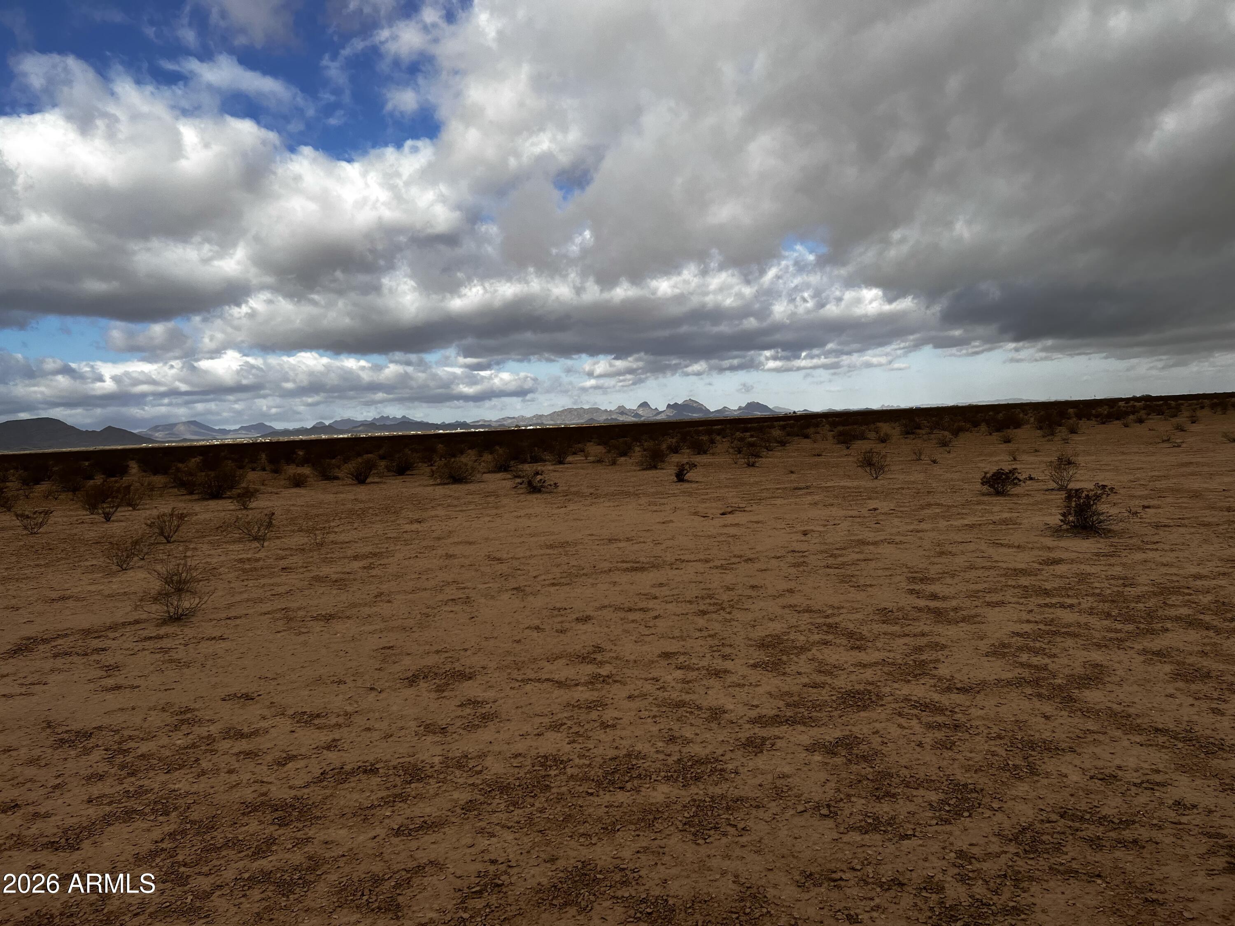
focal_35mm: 26
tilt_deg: -2.0
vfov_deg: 53.1
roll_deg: +3.4
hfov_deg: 67.3
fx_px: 928
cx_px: 618
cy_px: 463
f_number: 1.5
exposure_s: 1/5587
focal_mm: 5.7
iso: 50
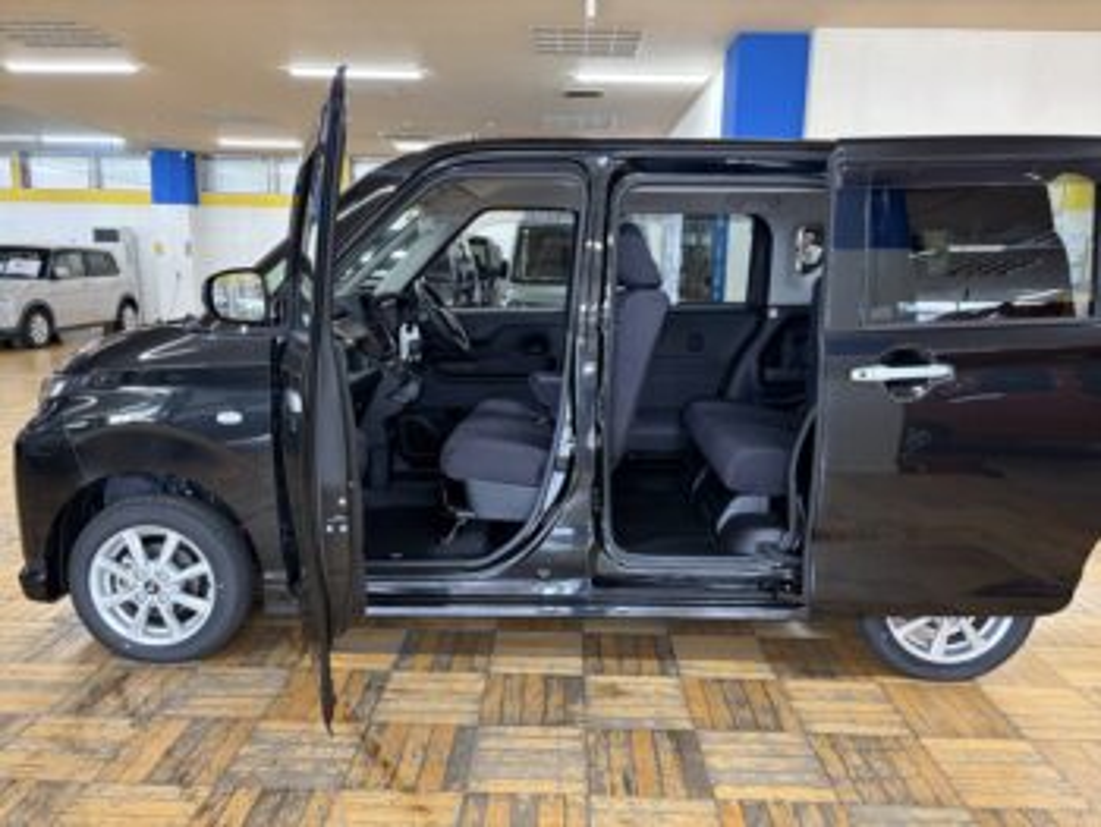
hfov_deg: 67.3
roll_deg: -0.6
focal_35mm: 26
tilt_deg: -8.6
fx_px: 828
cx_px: 550
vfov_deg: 53.1
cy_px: 414
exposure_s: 1/50
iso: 250
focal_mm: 5.96
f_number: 1.6
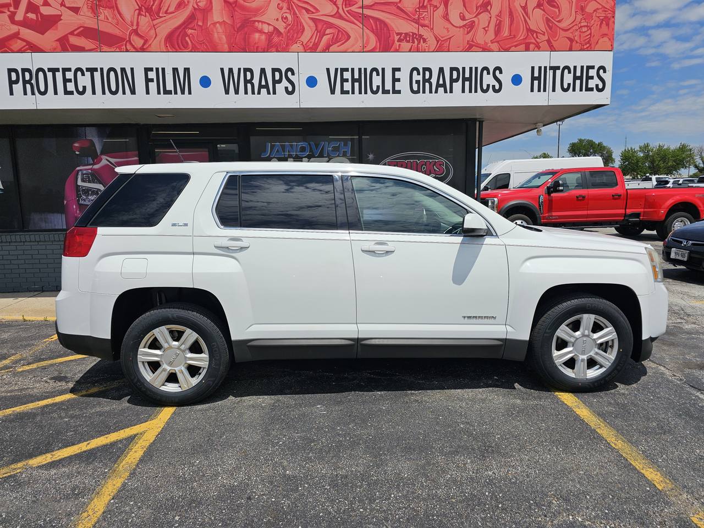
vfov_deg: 58.9
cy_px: 264
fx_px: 468
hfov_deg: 73.9
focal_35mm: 23
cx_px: 352
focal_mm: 6.3
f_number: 1.7
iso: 12
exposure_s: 1/2000
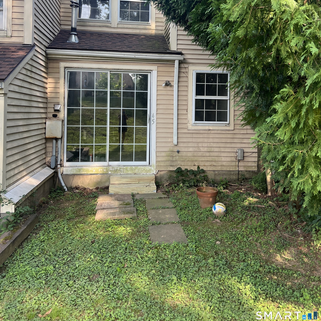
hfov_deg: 52.5
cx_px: 159
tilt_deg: +1.6
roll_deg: -0.4
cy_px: 107
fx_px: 325
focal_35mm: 31
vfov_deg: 51.6
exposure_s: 1/397
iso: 50
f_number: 1.5
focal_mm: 5.7
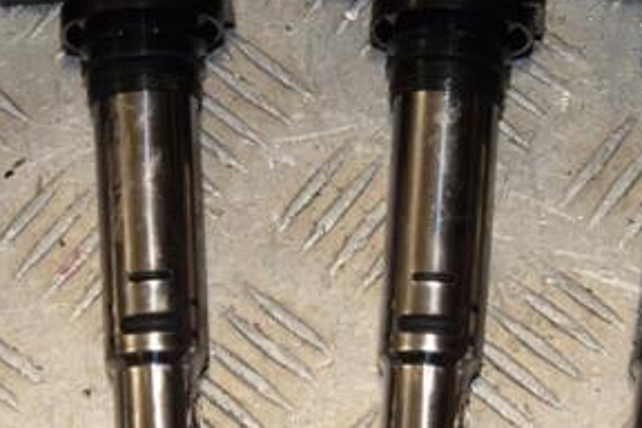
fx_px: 2675
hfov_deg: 13.7
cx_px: 292
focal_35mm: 150
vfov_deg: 9.1
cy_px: 216
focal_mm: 48
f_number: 10
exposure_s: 1/200
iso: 800
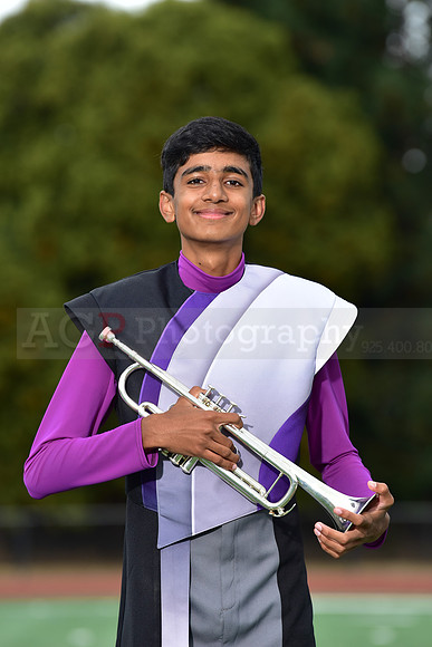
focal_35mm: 200
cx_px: 216
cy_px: 324
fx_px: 3598
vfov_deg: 10.3
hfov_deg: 6.9
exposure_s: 1/200
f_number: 4.5
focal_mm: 200
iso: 500
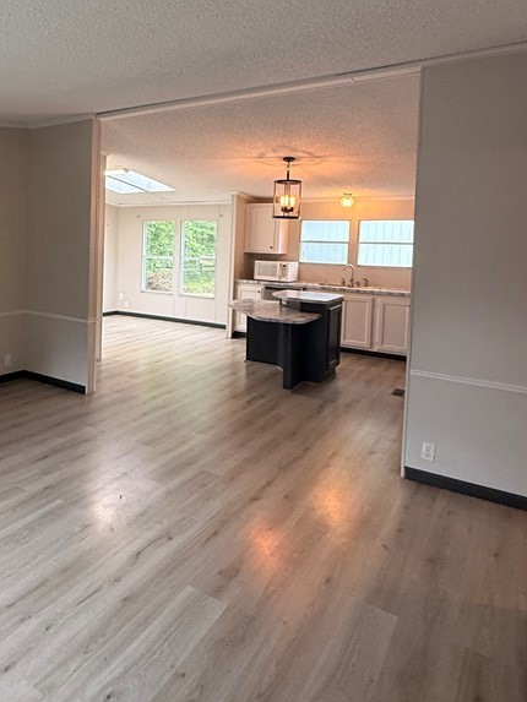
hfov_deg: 53.3
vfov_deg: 68.3
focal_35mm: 25
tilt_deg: -2.5
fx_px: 507
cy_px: 263
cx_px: 156
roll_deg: -2.4
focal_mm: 2.22
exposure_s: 1/120
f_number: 2.2
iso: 320
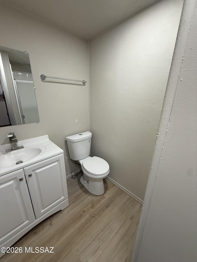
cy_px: 131
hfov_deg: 85.7
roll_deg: -1.7
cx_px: 98
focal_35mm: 14
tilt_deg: -17.3
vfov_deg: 102.1
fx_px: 106
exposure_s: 1/120
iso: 320
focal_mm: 2.22
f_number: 2.2
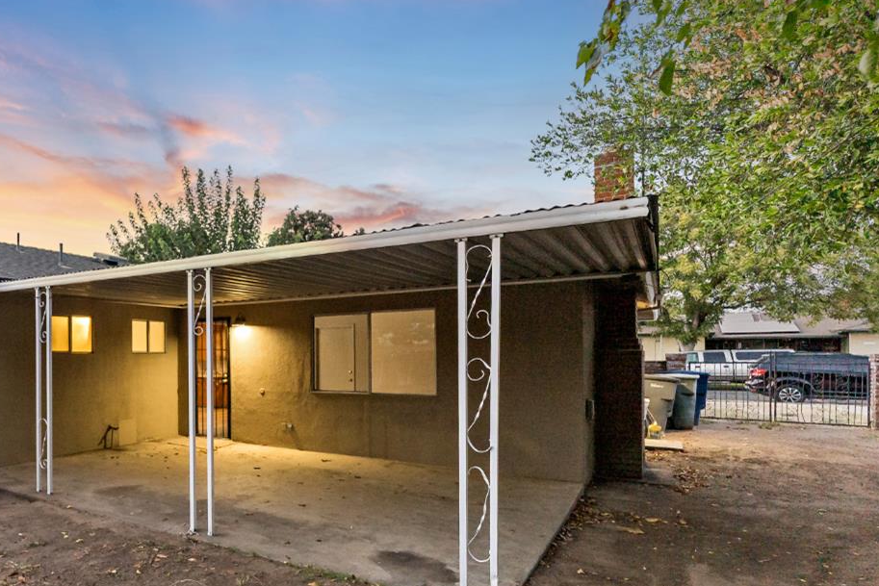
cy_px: 366
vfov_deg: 54.5
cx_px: 159
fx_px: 562
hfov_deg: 67.8
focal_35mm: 23
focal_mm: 14
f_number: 3.2
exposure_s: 1/160
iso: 1250
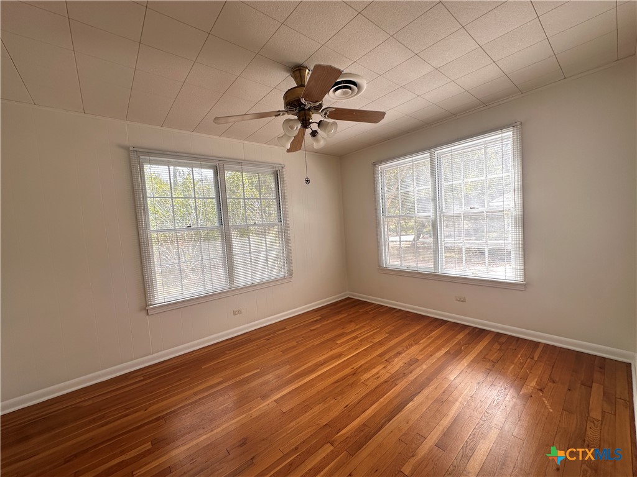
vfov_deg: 85.7
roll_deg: +3.9
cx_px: 318
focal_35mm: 14
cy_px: 238
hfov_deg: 102.1
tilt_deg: -2.6
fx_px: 258
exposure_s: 1/102
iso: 40
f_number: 2.2
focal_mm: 2.22
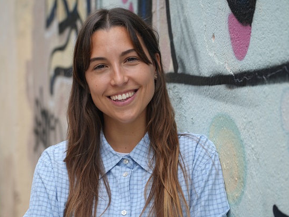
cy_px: 109
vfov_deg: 12.9
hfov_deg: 17.1
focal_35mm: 115
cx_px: 125
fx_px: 960
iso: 100
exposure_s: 1/200
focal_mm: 105
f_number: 4
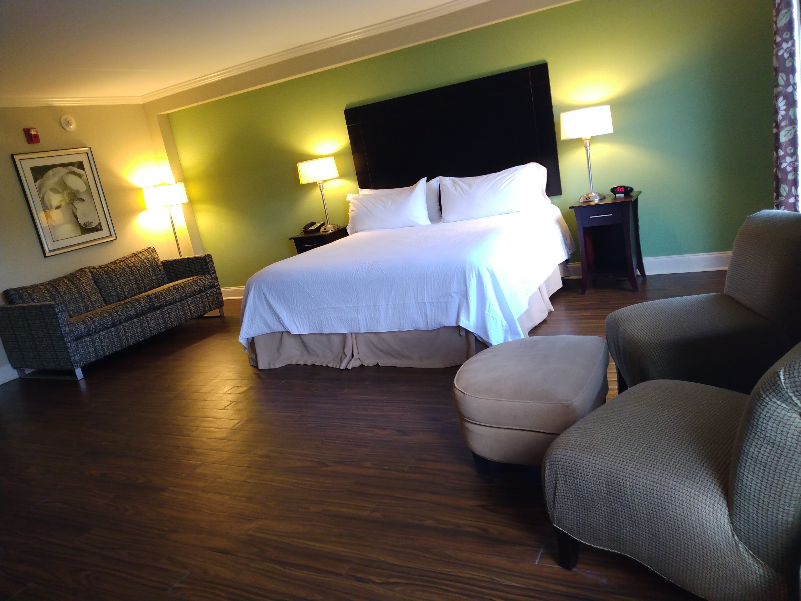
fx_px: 463
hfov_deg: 81.7
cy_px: 300
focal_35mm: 20
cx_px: 400
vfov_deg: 66.0
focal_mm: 3.54
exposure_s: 1/30
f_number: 2
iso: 247
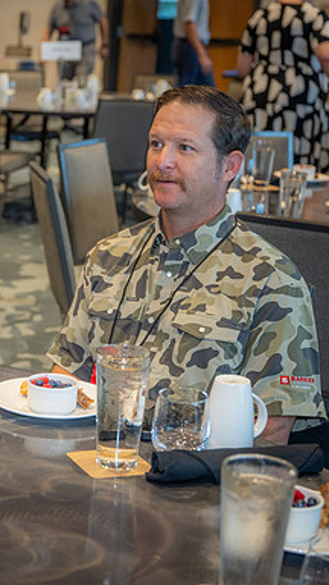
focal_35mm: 76
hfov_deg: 15.3
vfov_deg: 27.9
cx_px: -81
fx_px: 1179
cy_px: 292
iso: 640
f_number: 4
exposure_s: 1/100
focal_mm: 48
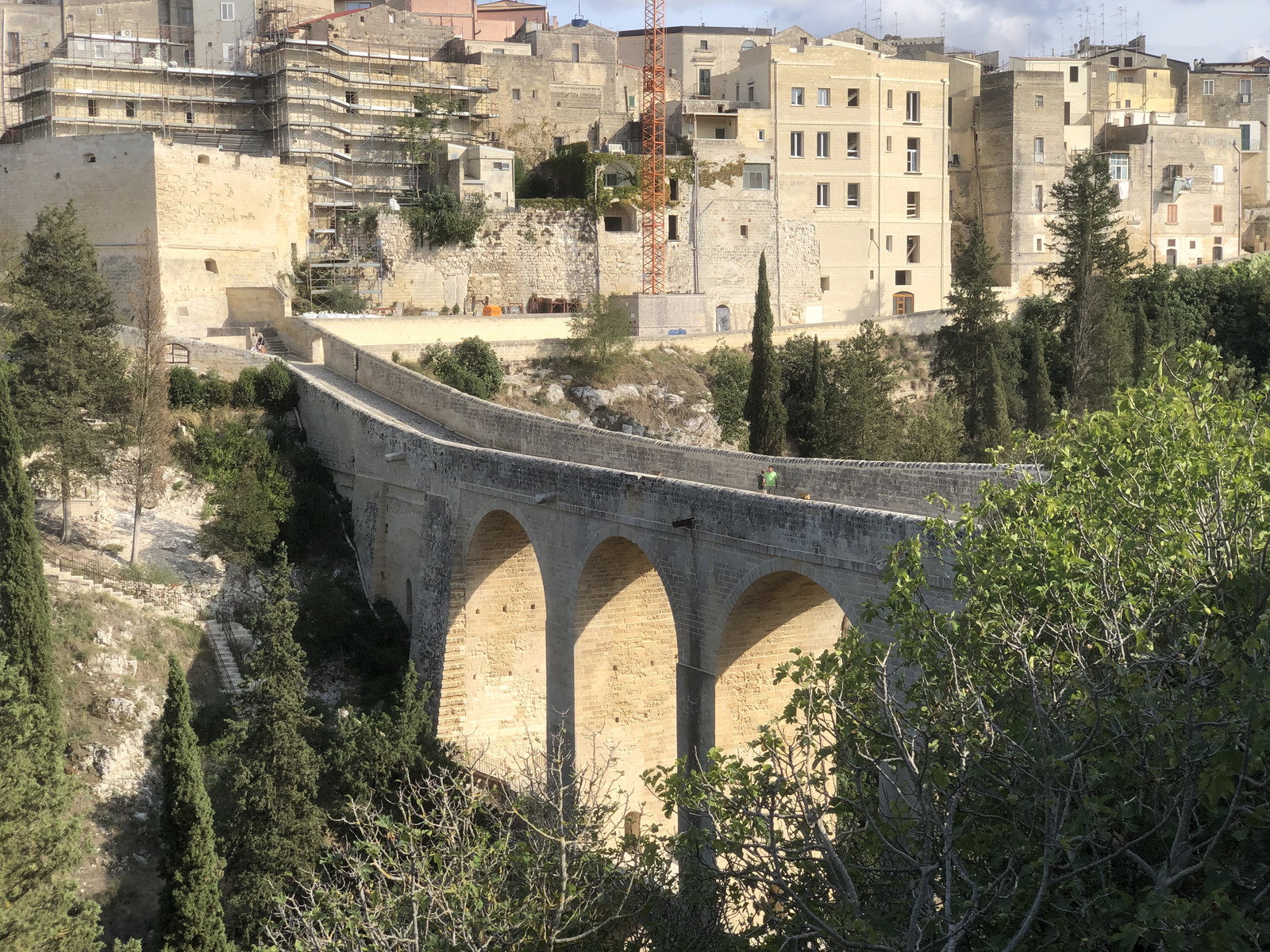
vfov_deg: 28.0
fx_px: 1908
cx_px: 635
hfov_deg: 36.8
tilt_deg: -5.6
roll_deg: +1.6
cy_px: 476
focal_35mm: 52
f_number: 2.4
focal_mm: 6
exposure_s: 1/783
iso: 16
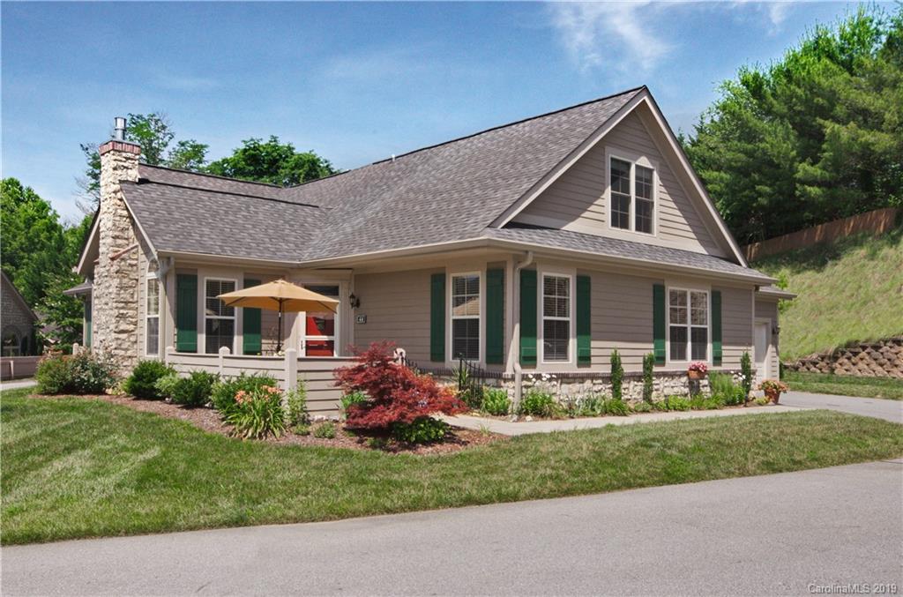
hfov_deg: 62.1
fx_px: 751
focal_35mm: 30
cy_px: 298
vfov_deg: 43.4
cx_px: 452
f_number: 18
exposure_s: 1/250
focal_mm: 20
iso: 400
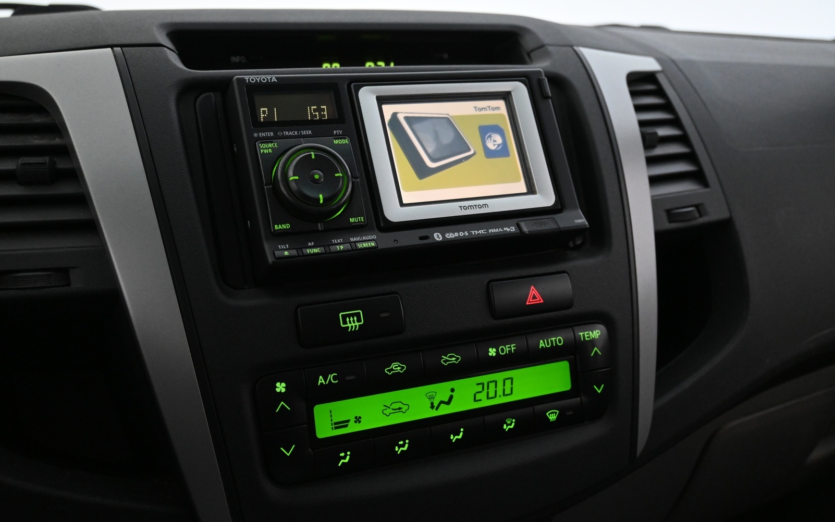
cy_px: 274
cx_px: 416
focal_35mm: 34
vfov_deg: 37.3
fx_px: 774
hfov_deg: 56.7
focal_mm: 22
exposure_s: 1/40
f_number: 4
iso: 2500
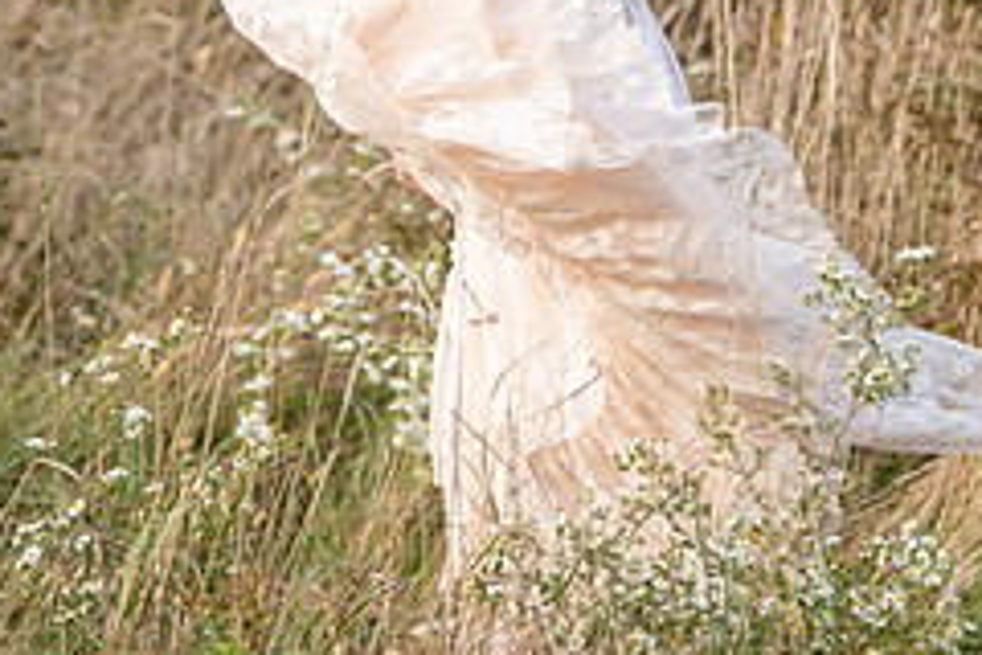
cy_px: -97
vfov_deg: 5.7
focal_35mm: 240
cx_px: 580
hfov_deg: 8.6
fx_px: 6546
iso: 500
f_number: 2.8
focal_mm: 90
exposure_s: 1/640
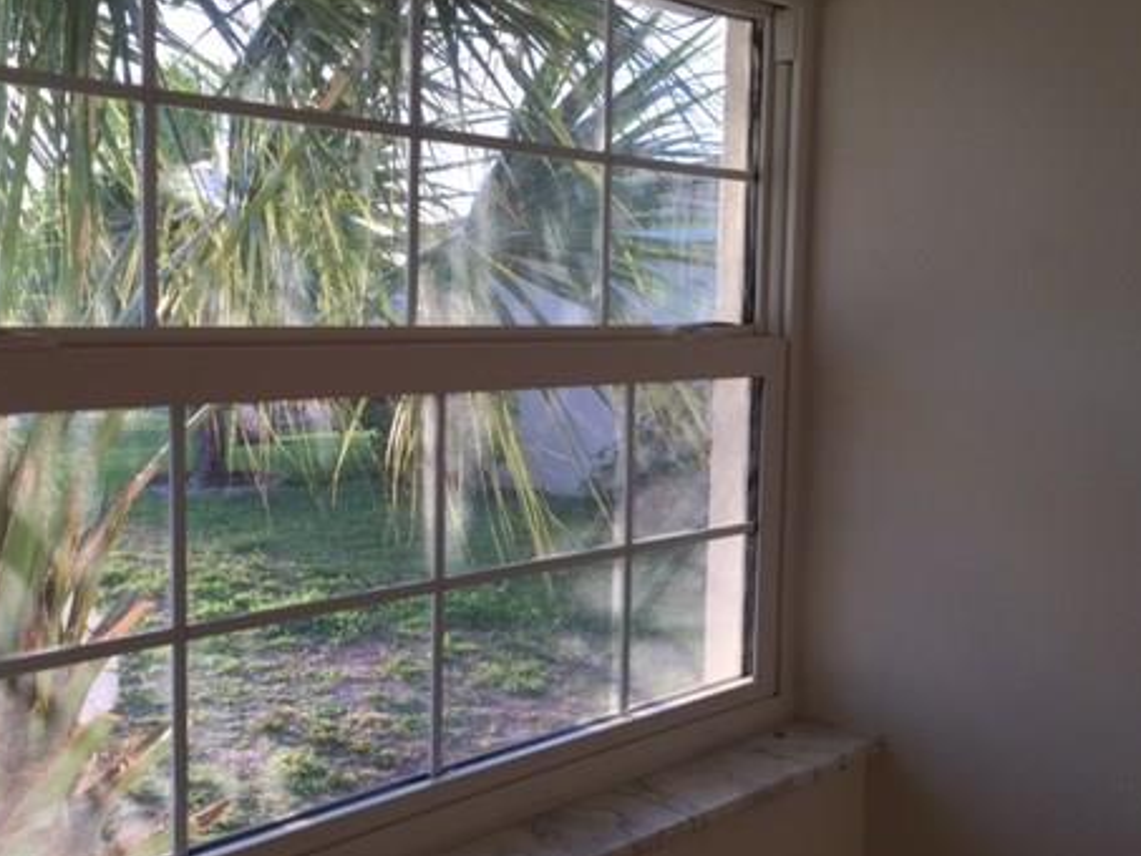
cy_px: 431
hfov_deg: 45.0
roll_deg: +1.0
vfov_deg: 35.2
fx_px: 1352
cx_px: 370
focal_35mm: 41
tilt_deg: -3.9
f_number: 2.2
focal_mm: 4.15
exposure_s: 1/120
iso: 40
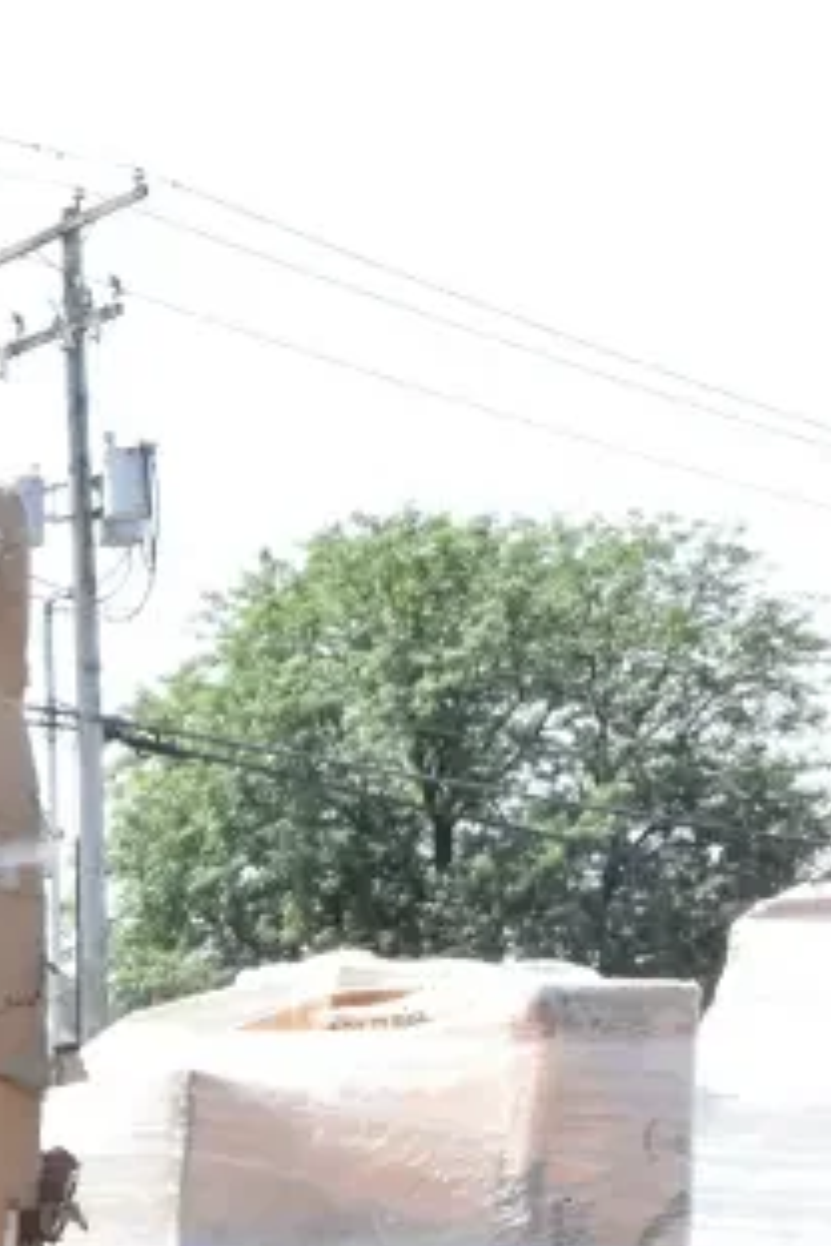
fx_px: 3047
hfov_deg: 14.8
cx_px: -264
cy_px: 1763
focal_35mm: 88
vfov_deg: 20.4
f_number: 18
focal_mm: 20
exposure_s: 1/1250
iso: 6400
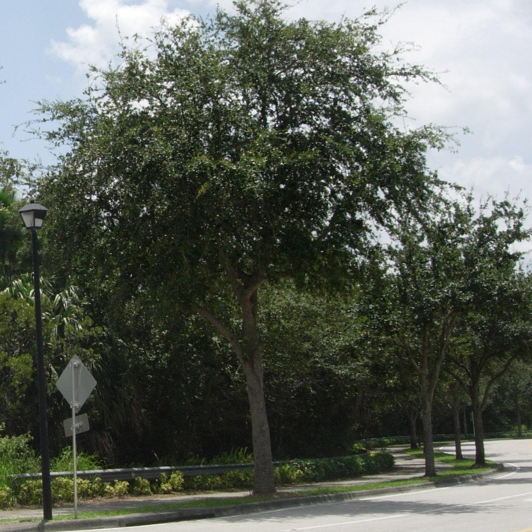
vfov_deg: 22.5
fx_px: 1339
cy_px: 256
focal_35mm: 77
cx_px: -34
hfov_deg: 21.5
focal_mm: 7.8
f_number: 4.8
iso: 64
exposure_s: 1/745
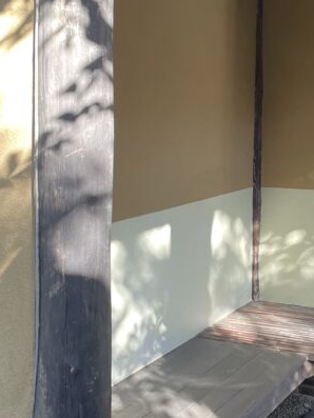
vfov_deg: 28.8
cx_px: 273
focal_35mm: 67
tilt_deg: -3.3
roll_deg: -1.4
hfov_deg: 21.5
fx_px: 810
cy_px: 155
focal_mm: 4.2
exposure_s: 1/121
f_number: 1.6
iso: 50
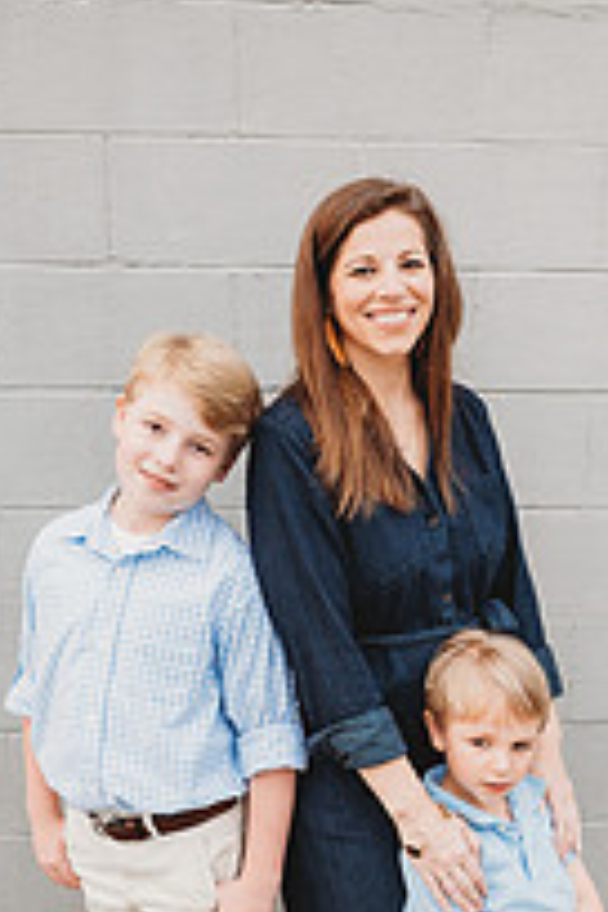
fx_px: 1343
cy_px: 599
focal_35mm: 53
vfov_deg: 37.2
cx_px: 358
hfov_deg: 25.5
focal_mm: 24
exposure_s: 1/250
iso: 320
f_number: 2.5
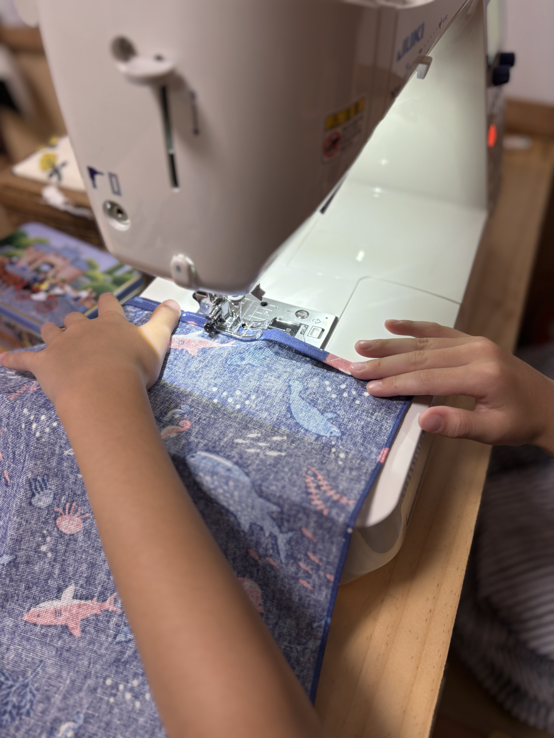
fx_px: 555
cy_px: 369
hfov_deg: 53.1
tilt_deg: -45.3
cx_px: 277
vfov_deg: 67.3
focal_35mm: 26
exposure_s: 1/120
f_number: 1.6
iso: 50
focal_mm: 5.96
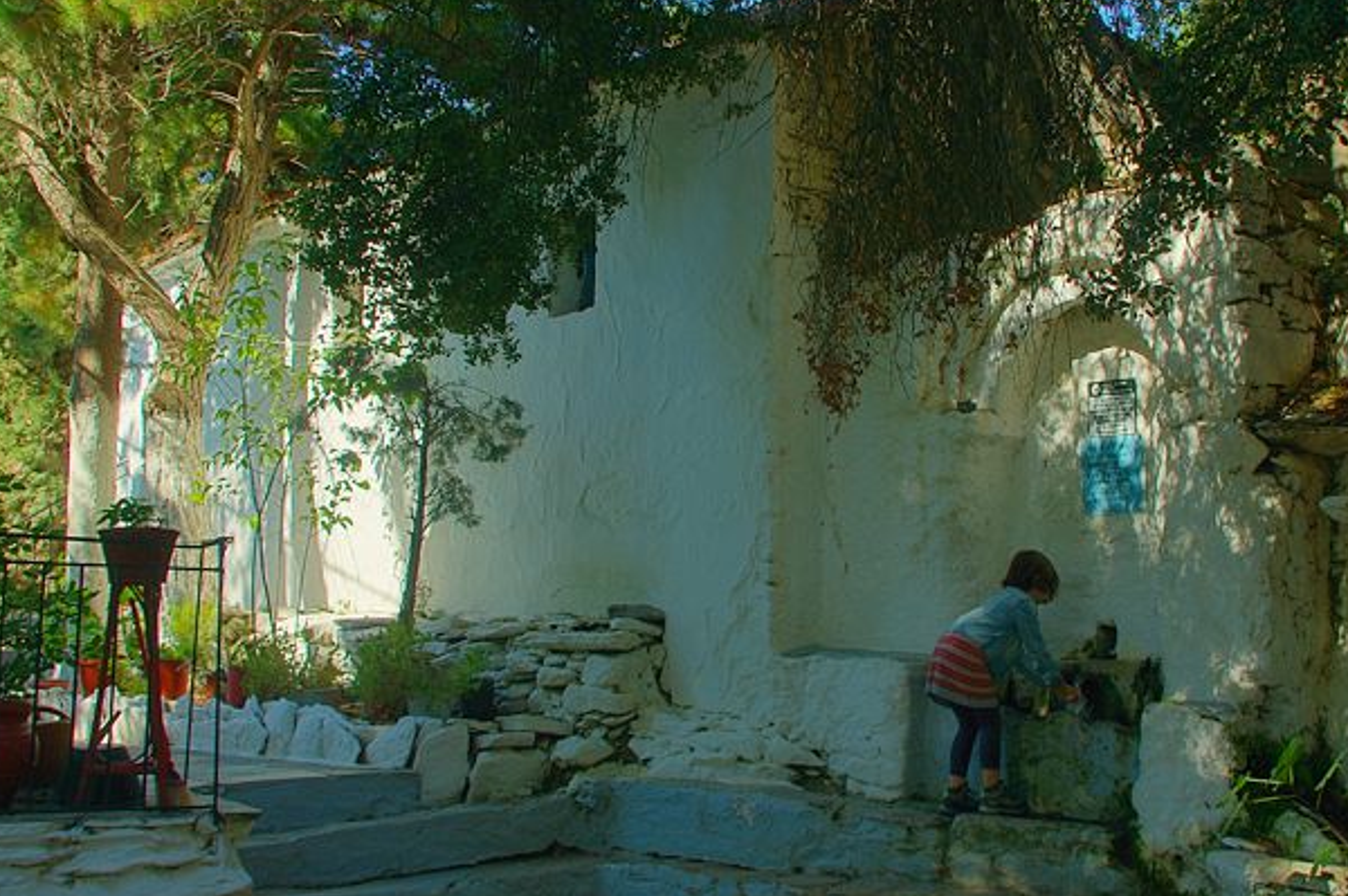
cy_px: 422
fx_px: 1646
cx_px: 755
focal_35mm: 44
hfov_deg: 44.4
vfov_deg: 30.5
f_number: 8
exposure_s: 1/320
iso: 200
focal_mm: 22
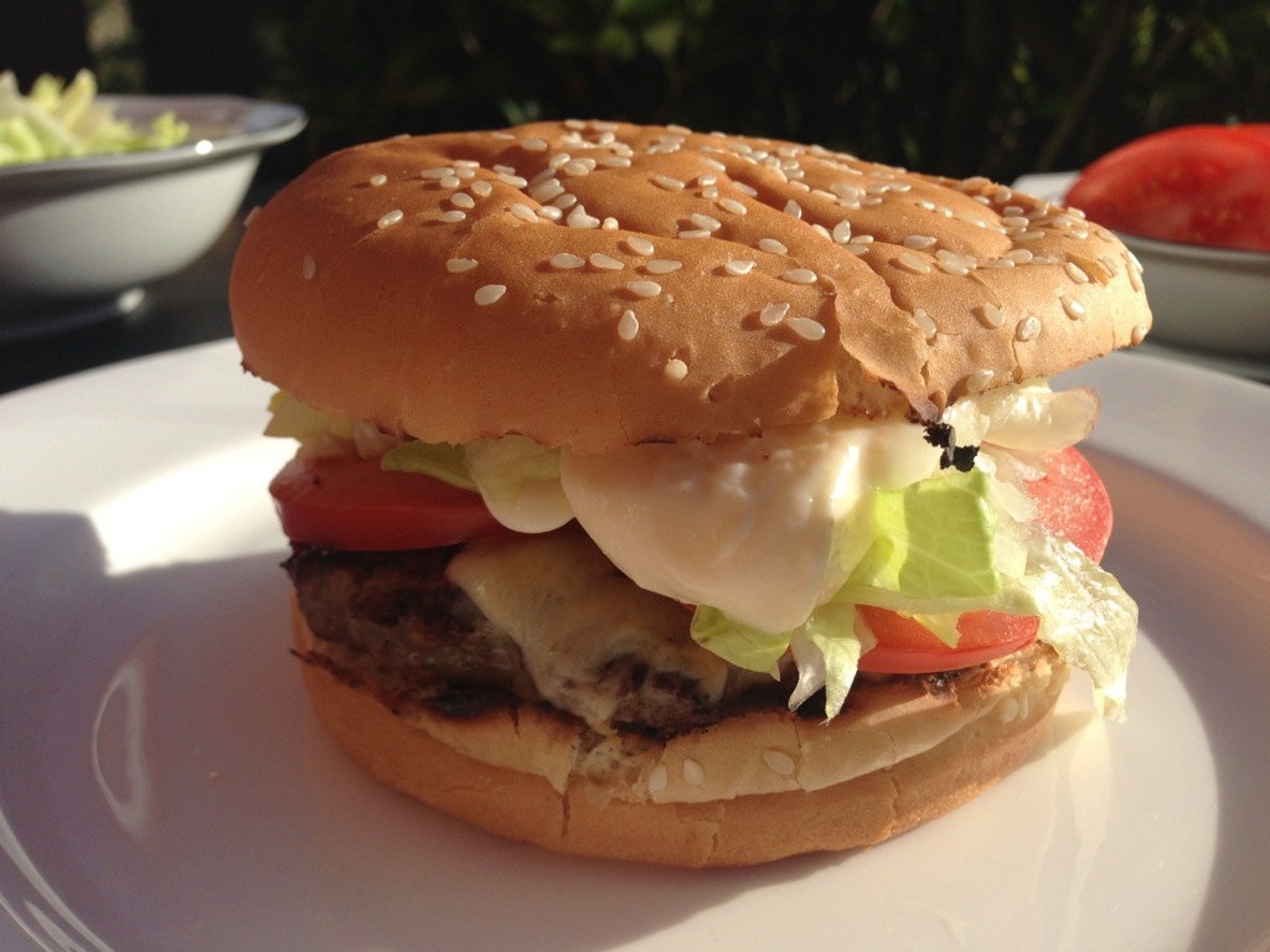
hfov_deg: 55.4
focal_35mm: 33
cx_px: 635
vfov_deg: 42.9
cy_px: 476
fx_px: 1211
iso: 50
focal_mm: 4.12
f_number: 2.4
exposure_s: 1/2169
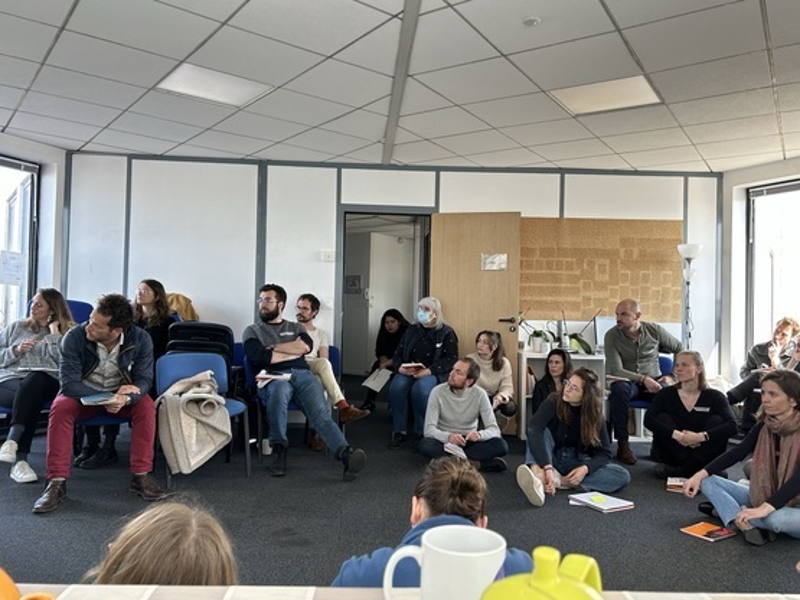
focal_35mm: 26
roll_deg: -1.0
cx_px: 400
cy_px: 300
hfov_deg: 67.3
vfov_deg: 53.0
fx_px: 601
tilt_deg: +1.5
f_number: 1.5
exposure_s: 1/121
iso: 64
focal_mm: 5.7
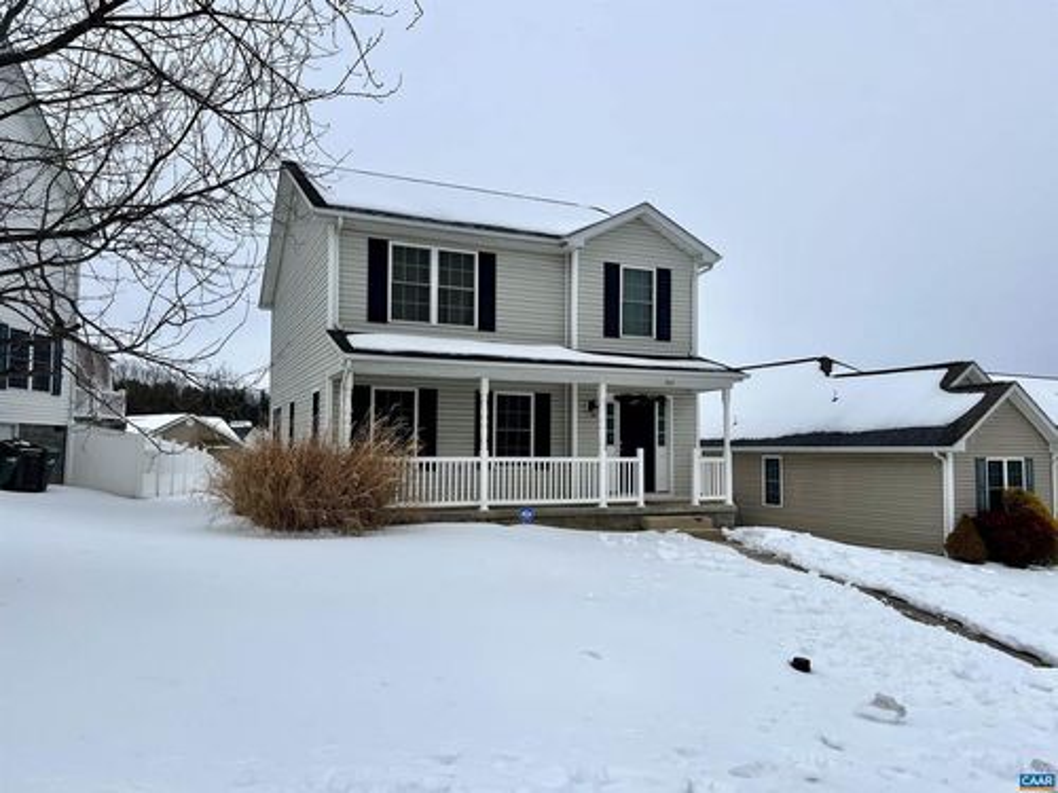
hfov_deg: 67.3
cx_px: 529
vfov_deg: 53.1
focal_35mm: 26
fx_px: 795
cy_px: 396
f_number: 1.5
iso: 50
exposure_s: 1/6579
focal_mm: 5.7
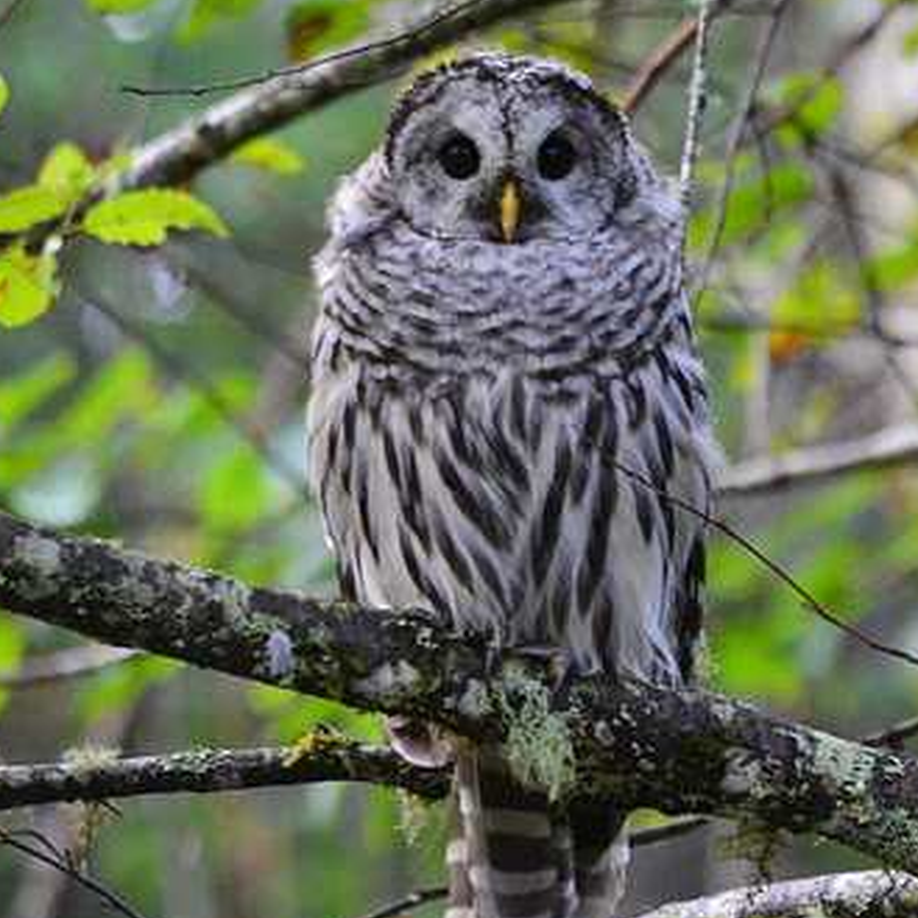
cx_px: 642
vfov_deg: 2.6
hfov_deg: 2.6
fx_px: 20192
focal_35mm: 673
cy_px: 469
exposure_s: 1/25
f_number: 7.1
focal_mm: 300
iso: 800
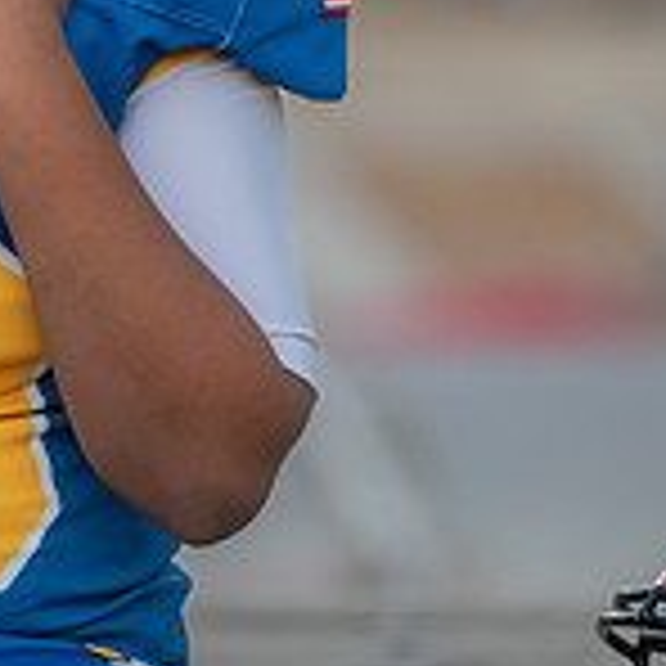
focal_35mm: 491
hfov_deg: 3.6
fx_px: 10688
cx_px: -195
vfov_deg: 3.6
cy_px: -4
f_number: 2.8
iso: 500
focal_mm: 140
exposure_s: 1/320
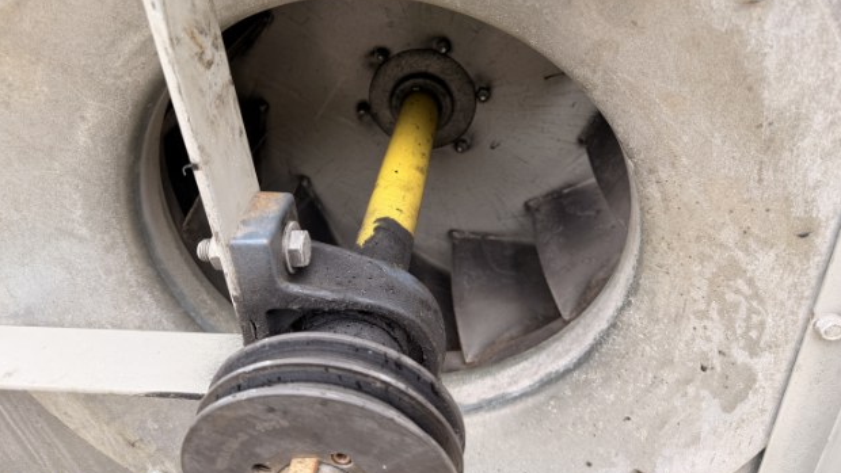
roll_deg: +6.0
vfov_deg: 42.7
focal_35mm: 27
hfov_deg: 69.8
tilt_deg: -31.1
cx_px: 431
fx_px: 602
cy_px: 188
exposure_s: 1/121
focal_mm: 6.76
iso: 64
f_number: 1.78
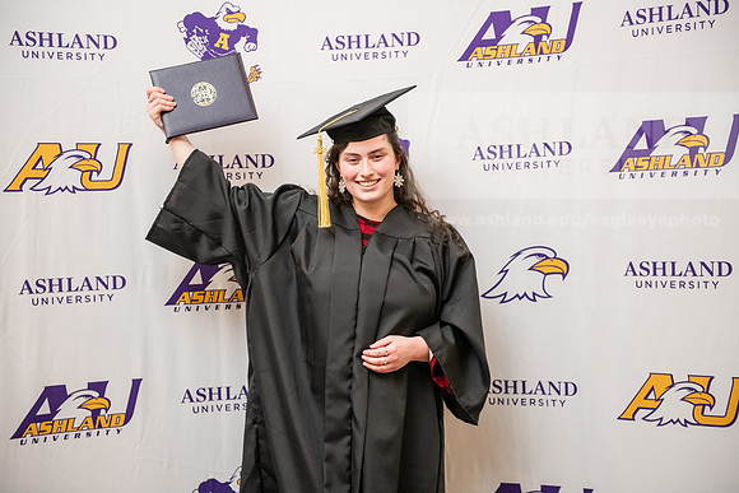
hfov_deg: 33.4
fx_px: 1232
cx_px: 370
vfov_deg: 22.6
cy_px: 246
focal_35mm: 60
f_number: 3.2
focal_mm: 60
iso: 2000
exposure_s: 1/160
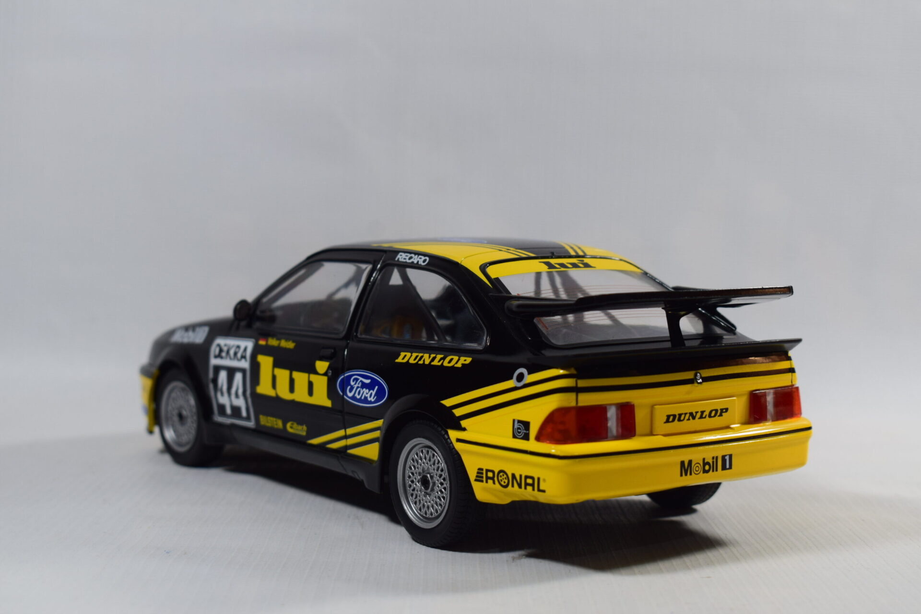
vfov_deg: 22.6
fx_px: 1535
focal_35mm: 60
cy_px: 307
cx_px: 460
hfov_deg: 33.4
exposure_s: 1/50
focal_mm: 40
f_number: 8
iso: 400
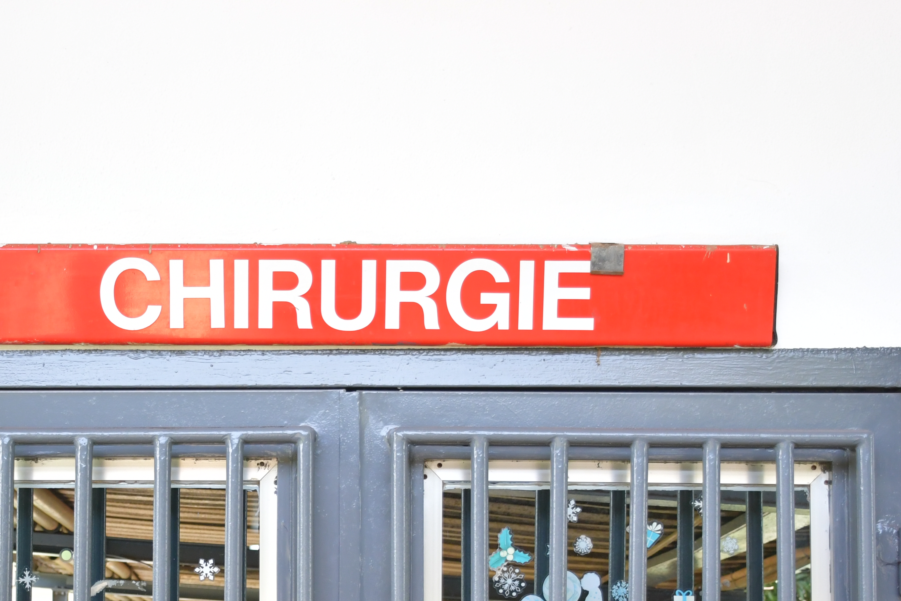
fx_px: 1702
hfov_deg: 29.4
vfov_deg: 19.6
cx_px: 285
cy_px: 557
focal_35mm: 68
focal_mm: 24
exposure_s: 1/250
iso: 800
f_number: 3.8
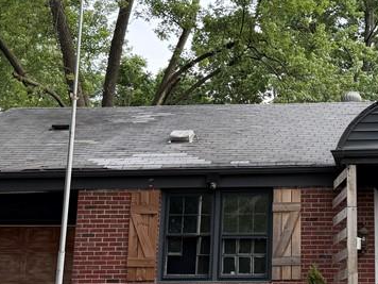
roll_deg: -0.2
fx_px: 753
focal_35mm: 69
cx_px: 315
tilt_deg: +10.0
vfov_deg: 21.2
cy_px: 185
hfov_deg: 27.5
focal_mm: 6.76
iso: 80
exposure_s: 1/246
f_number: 1.78
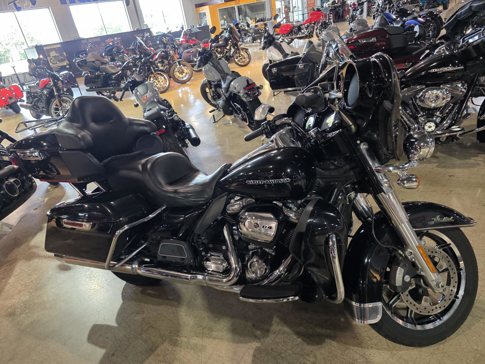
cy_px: 182
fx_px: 322
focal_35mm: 23
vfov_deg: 58.9
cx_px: 242
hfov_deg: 73.9
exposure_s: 1/120
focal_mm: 6.3
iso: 500
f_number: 1.7
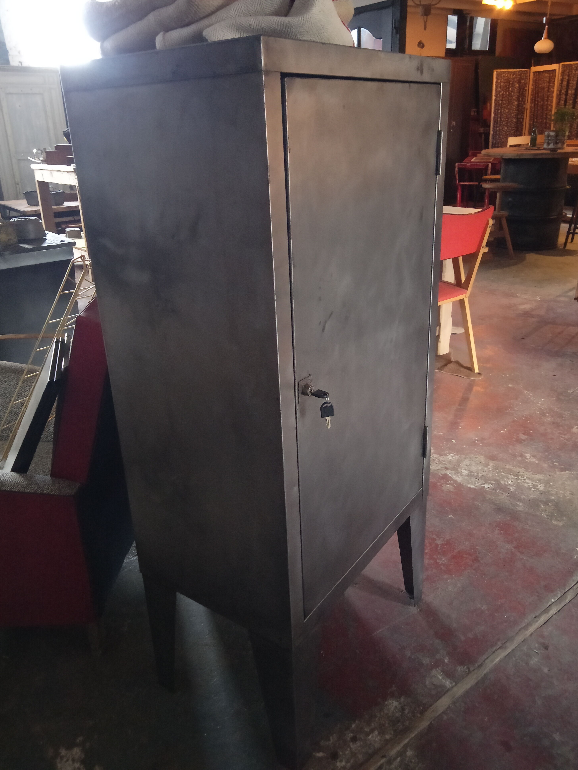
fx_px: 623
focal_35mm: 28
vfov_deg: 63.4
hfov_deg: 49.7
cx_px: 285
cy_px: 365
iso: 1249
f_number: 2.2
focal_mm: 3.46
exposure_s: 1/20
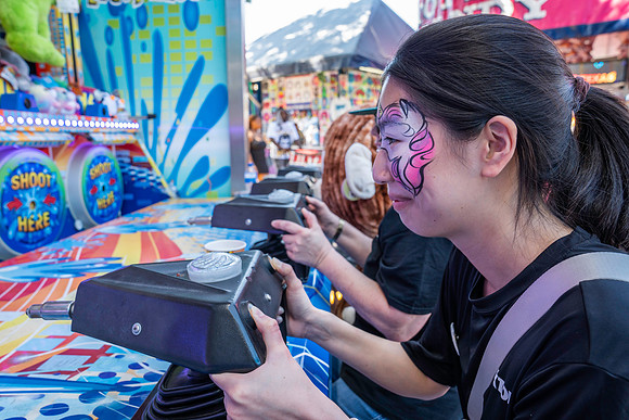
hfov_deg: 73.7
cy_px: 210
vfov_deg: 53.2
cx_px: 314
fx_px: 419
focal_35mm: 24
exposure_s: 1/200
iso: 800
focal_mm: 24
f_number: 5.6
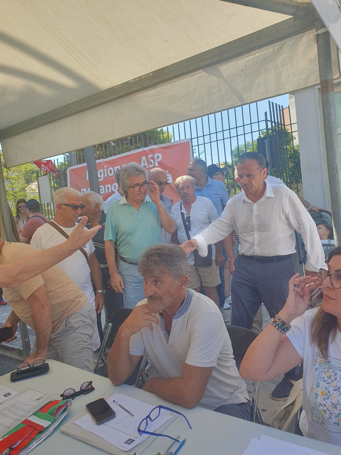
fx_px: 341
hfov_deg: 53.1
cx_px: 170
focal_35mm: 26
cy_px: 228
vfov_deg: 67.3
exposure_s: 1/268
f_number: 2.4
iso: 50
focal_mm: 4.32
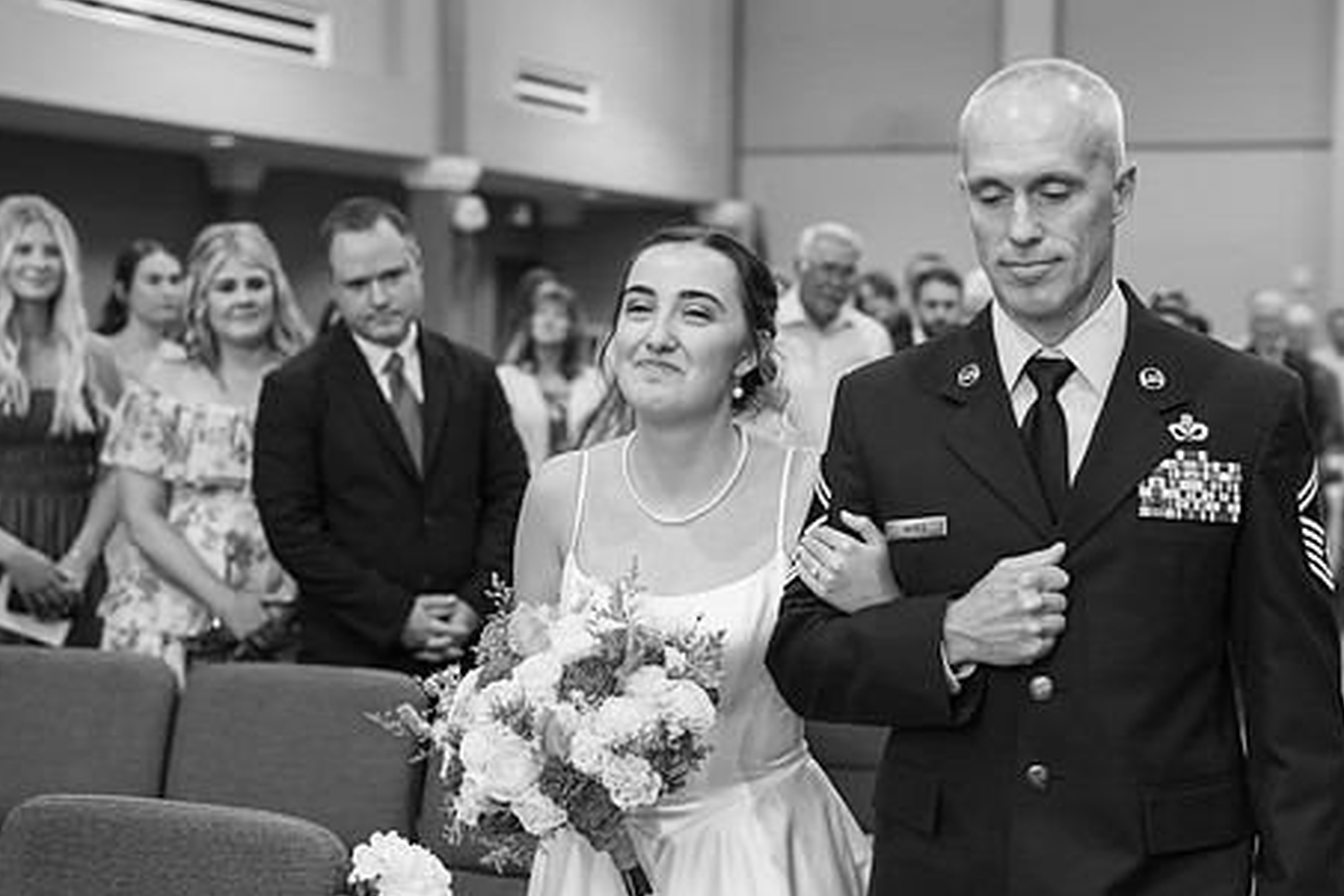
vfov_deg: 21.2
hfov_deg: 31.4
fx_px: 2389
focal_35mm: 64
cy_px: 527
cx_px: 715
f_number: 2.8
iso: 1250
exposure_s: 1/200
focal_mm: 50
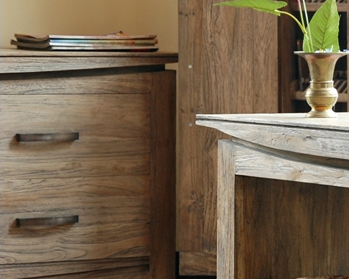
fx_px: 2819
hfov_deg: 7.0
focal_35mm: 273
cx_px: 511
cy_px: 142
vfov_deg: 5.7
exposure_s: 1/10
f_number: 5.6
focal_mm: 66
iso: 200
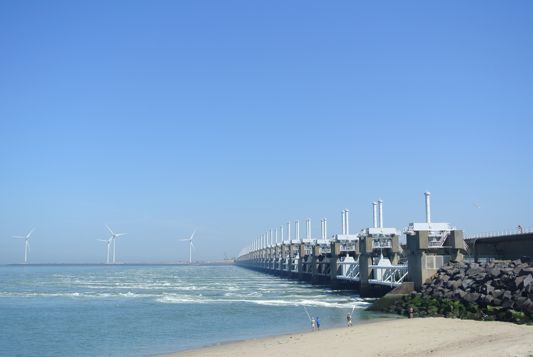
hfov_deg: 44.4
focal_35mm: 44
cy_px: 178
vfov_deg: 30.6
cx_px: 266
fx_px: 652
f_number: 5
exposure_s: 1/800
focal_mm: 16.3
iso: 100
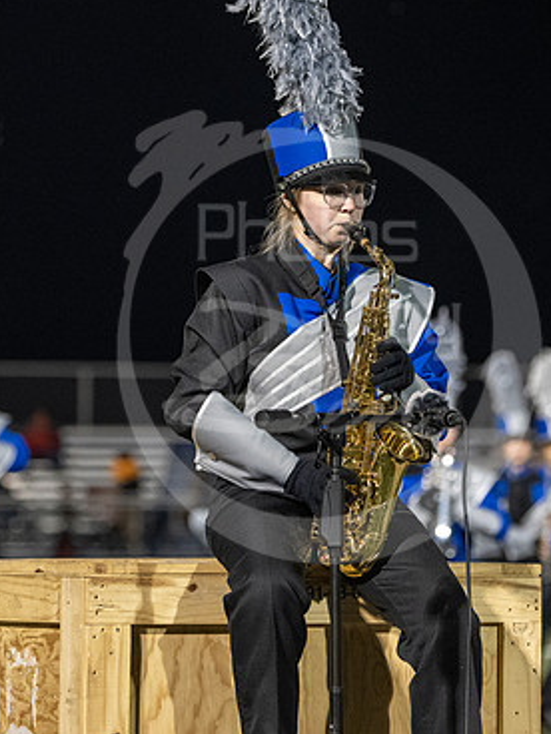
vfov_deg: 8.4
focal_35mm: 236
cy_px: 287
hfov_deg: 6.3
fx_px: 5009
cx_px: 381
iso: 4000
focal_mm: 120
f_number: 2.8
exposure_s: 1/500
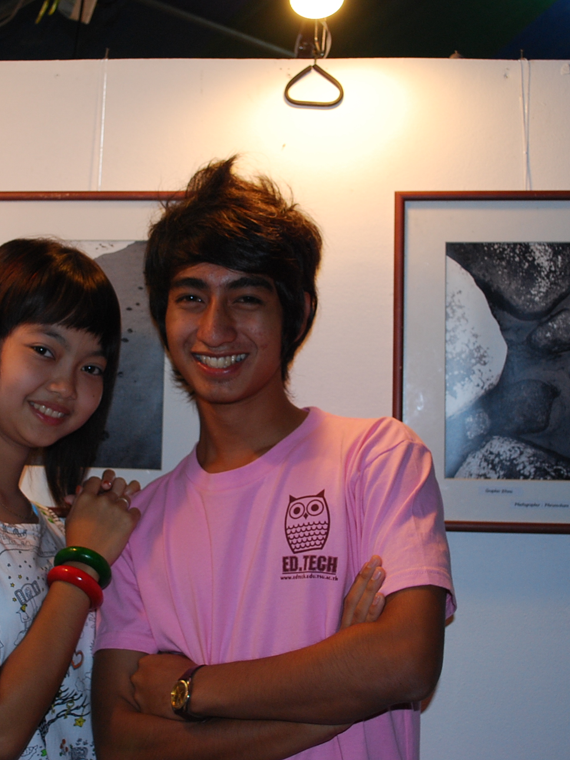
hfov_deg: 28.0
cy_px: 379
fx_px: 1141
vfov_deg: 36.8
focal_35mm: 52
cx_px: 218
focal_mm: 24
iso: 400
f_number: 4.2
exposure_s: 1/40
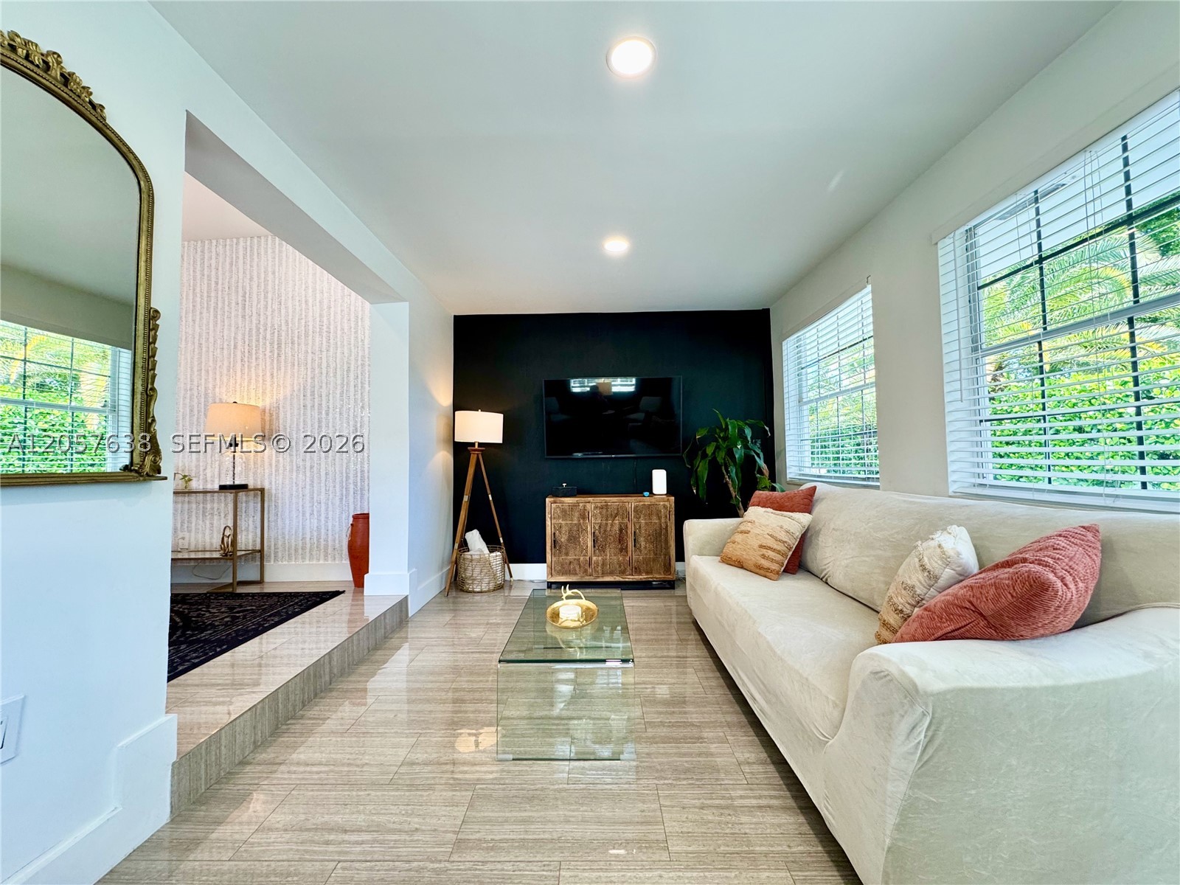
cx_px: 590
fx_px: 477
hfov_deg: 102.1
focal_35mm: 14
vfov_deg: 85.7
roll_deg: +0.8
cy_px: 442
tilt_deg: +0.7
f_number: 2.2
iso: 160
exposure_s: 1/120
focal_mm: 2.22
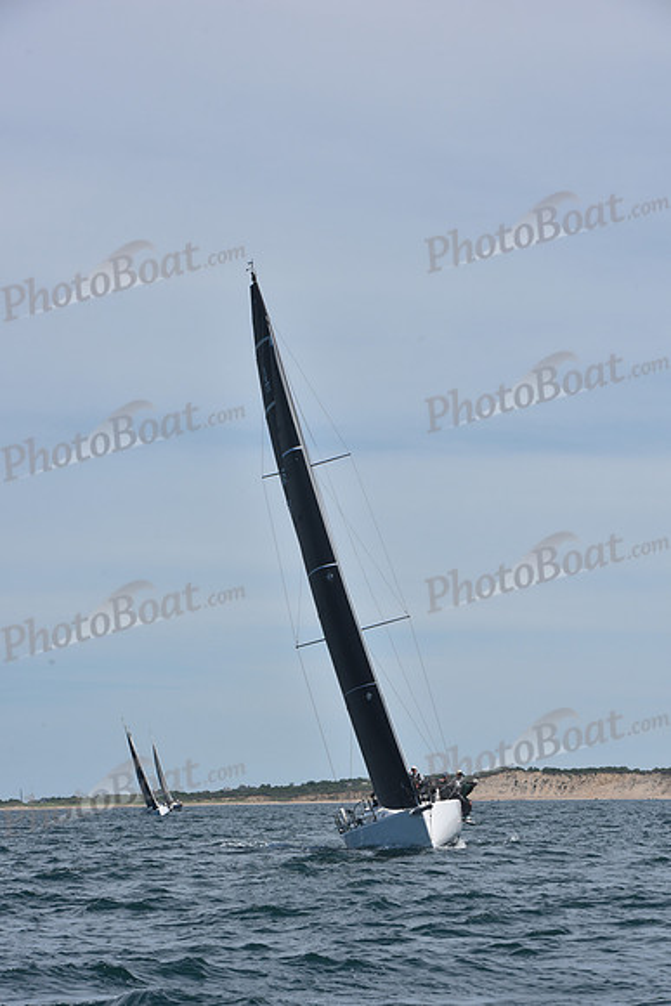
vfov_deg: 17.6
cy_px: 503
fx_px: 3241
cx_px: 336
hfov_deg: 11.8
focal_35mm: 116
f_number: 11
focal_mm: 116
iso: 250
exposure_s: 1/800
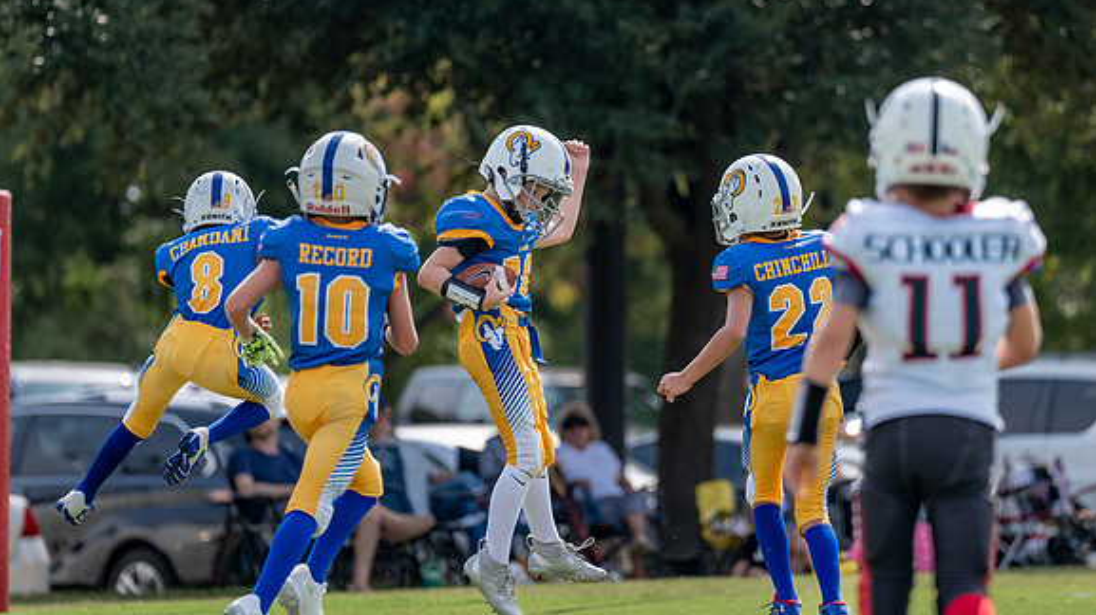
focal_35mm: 337
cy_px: 294
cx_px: 615
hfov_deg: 6.4
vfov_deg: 3.6
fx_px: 9790
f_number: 2.8
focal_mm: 200
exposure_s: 1/2000
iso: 100
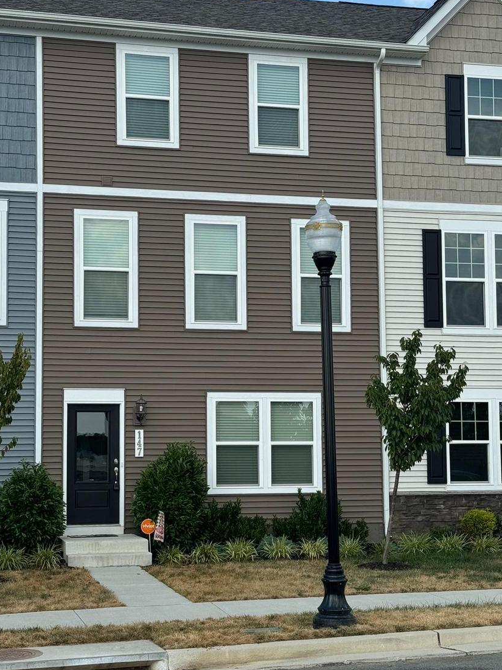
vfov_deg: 29.0
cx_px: 231
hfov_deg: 21.9
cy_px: 354
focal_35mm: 67
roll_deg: +1.1
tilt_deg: +4.6
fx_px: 1296
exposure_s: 1/2833
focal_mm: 6.76
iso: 64
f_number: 1.78
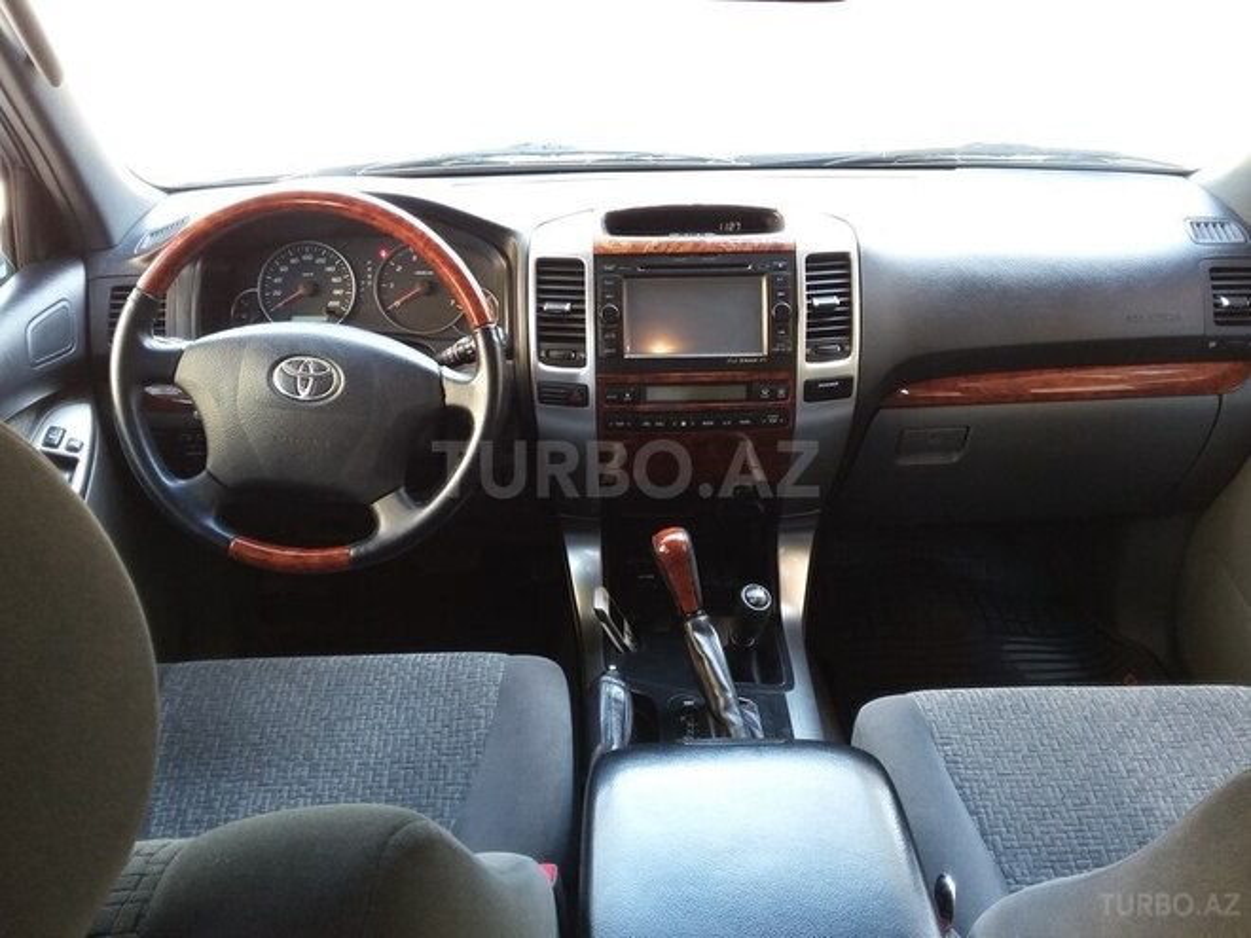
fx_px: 1120
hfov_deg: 58.4
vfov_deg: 45.4
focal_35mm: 31
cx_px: 626
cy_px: 469
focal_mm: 3.3
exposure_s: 1/20
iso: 125
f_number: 2.2
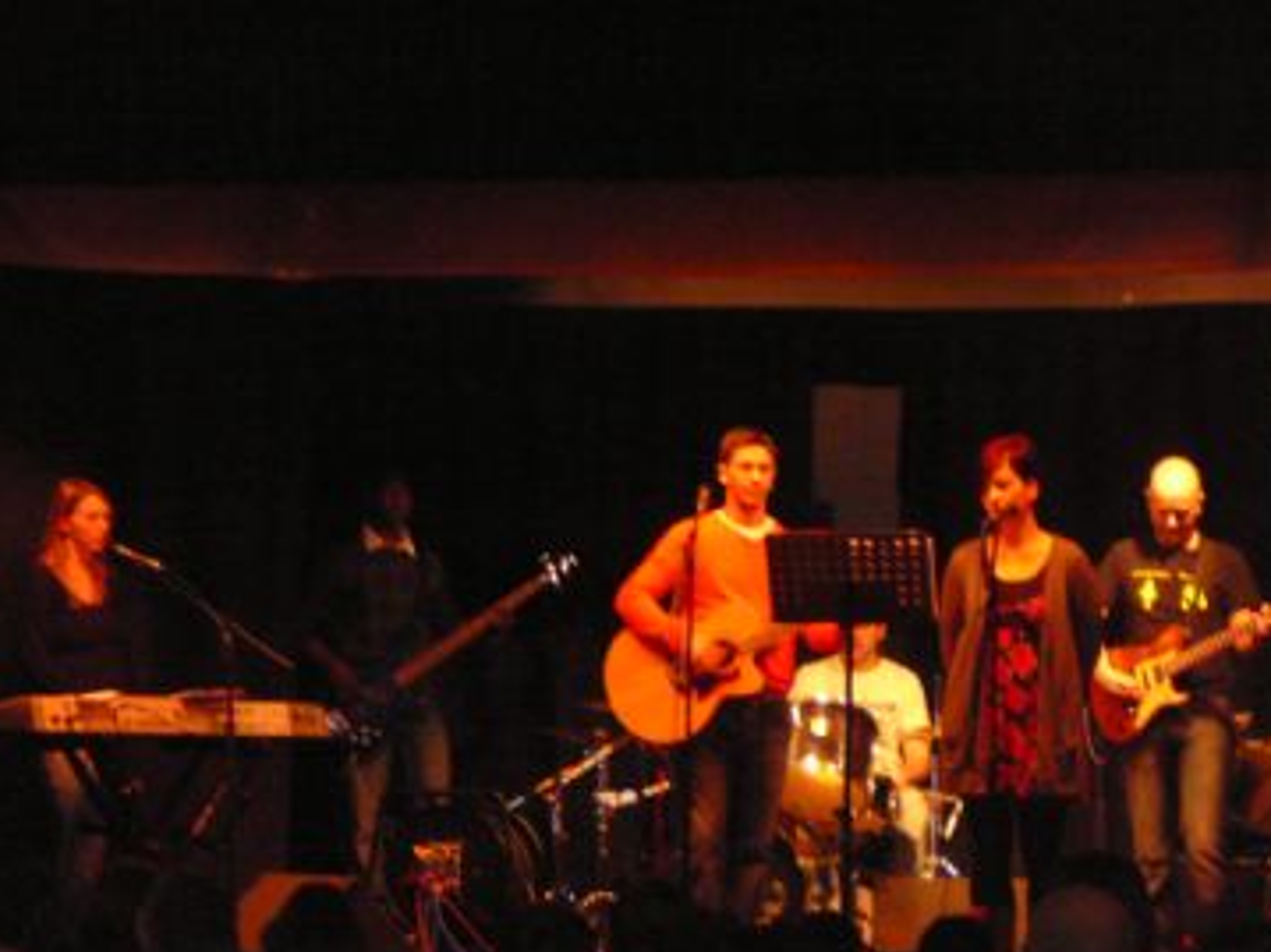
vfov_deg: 11.9
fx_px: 4551
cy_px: 651
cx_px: 612
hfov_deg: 15.9
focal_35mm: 124
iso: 400
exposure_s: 1/8
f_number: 3.8
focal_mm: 13
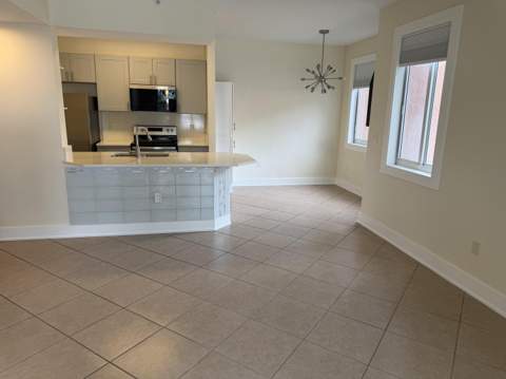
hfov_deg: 71.7
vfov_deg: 56.7
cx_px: 253
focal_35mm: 24
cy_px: 190
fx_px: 350
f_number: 1.78
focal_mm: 6.76
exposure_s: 1/121
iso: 64
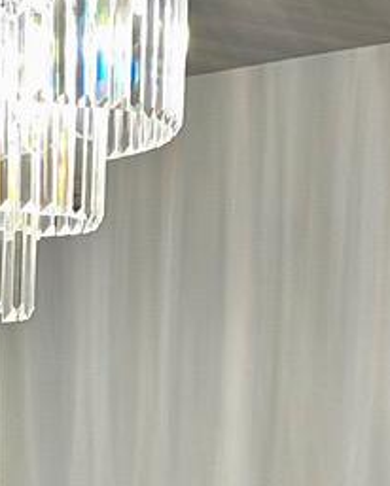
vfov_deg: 12.9
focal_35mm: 140
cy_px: 773
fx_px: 2018
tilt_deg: -8.8
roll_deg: +0.8
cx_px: 40
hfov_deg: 11.0
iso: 125
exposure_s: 1/60
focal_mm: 6.86
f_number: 1.78
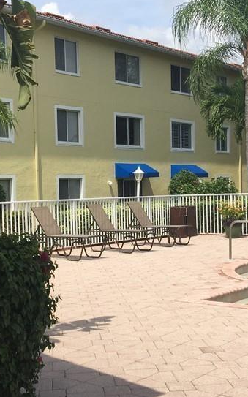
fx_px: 628
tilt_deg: -1.2
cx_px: 118
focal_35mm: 58
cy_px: 241
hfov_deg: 22.3
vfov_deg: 35.0
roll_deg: +1.2
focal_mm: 4.15
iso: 32
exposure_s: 1/2475
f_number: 2.2
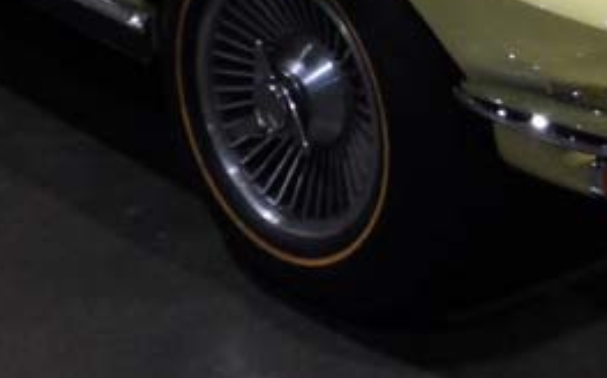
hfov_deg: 21.0
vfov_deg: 12.3
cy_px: -256
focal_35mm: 99
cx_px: 392
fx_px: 1637
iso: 200
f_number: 3.2
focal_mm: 4
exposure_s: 1/30
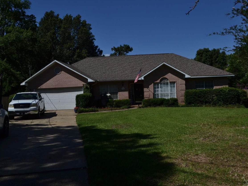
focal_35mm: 33
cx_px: 125
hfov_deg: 55.4
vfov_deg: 42.9
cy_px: 94
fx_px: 236
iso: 100
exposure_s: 1/1250
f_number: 8
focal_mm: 20
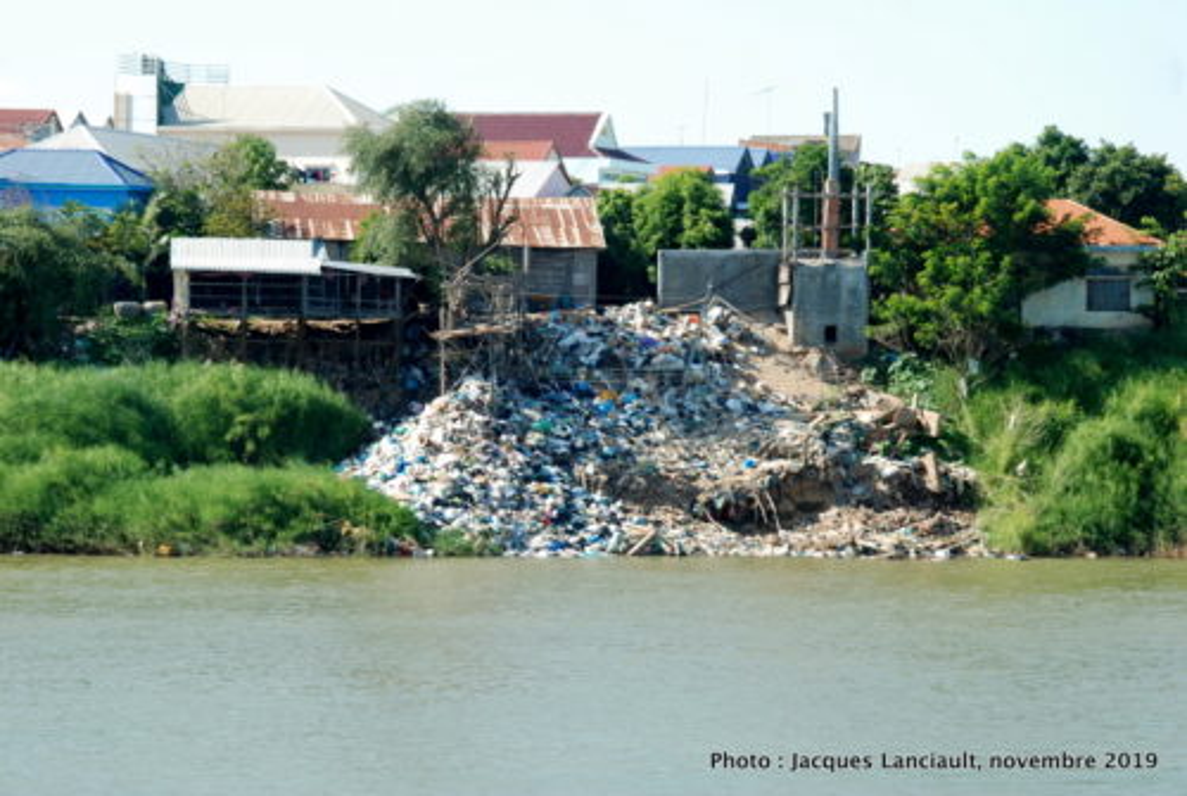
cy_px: 398
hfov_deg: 17.0
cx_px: 594
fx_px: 3962
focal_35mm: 120
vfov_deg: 11.5
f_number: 14
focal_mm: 80
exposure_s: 1/40
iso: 100
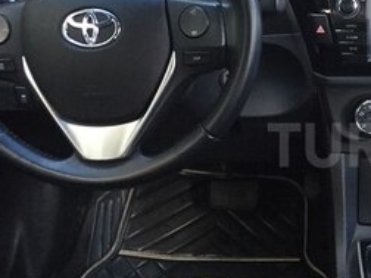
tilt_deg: -26.0
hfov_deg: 23.9
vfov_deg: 19.4
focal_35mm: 76
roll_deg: +1.2
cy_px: 145
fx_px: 815
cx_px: 418
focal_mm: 4.15
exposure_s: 1/33
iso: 80
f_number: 2.2
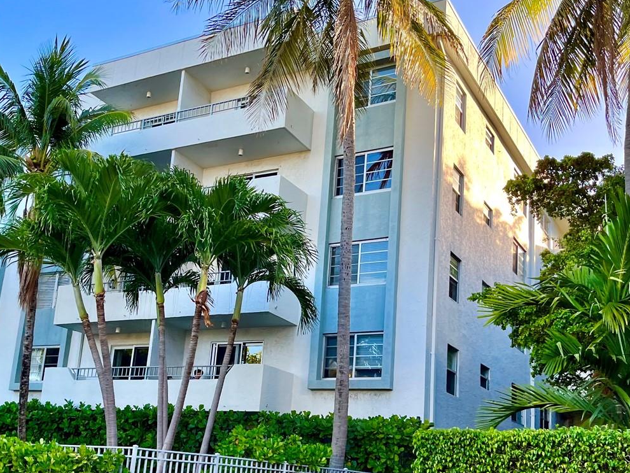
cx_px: 300
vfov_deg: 34.0
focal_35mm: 42
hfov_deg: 44.8
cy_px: 318
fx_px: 765
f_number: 1.6
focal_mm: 5.1
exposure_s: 1/390
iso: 50
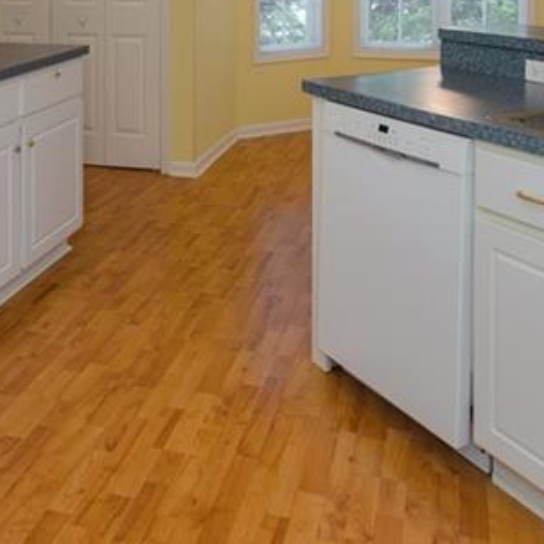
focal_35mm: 43
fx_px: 765
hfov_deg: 38.5
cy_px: -49
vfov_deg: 34.1
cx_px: 162
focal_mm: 10
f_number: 7.1
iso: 200
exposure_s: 1/40
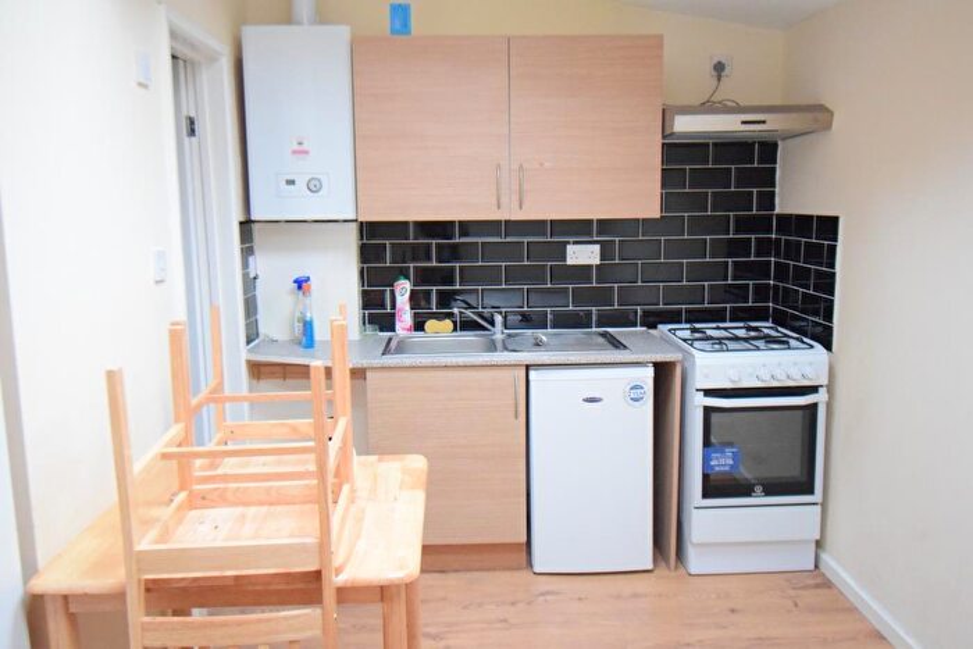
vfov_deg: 43.6
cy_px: 324
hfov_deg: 61.9
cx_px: 486
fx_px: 811
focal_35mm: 30
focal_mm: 20
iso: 6400
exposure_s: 1/40
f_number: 5.6
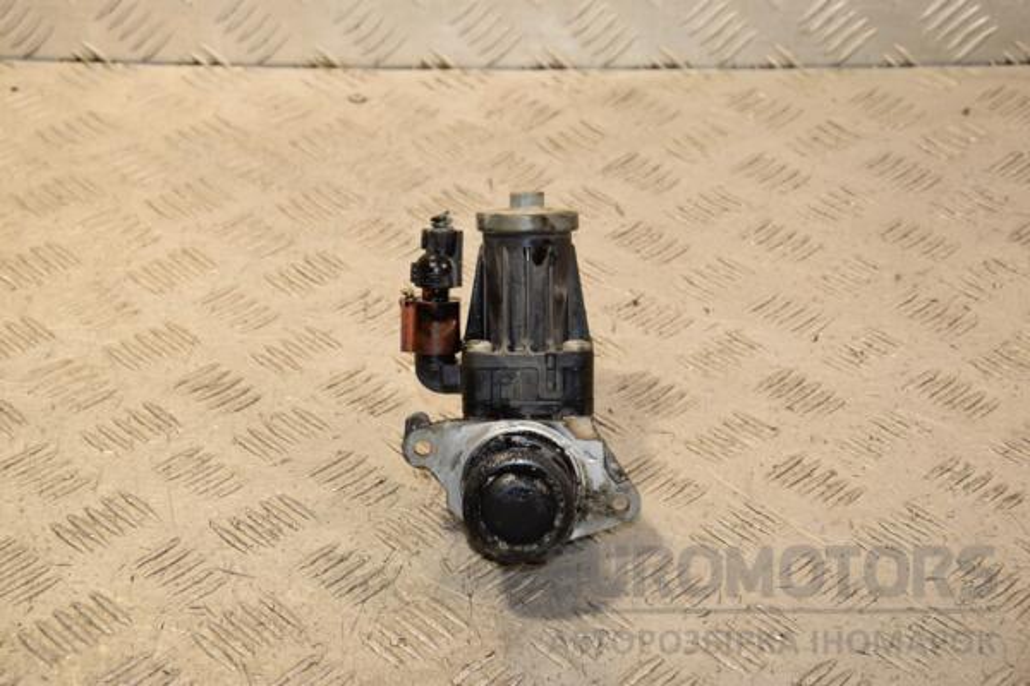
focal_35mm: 78
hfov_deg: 26.0
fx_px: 2231
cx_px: 515
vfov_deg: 17.5
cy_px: 343
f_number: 7.1
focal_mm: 52
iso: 800
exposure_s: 1/200
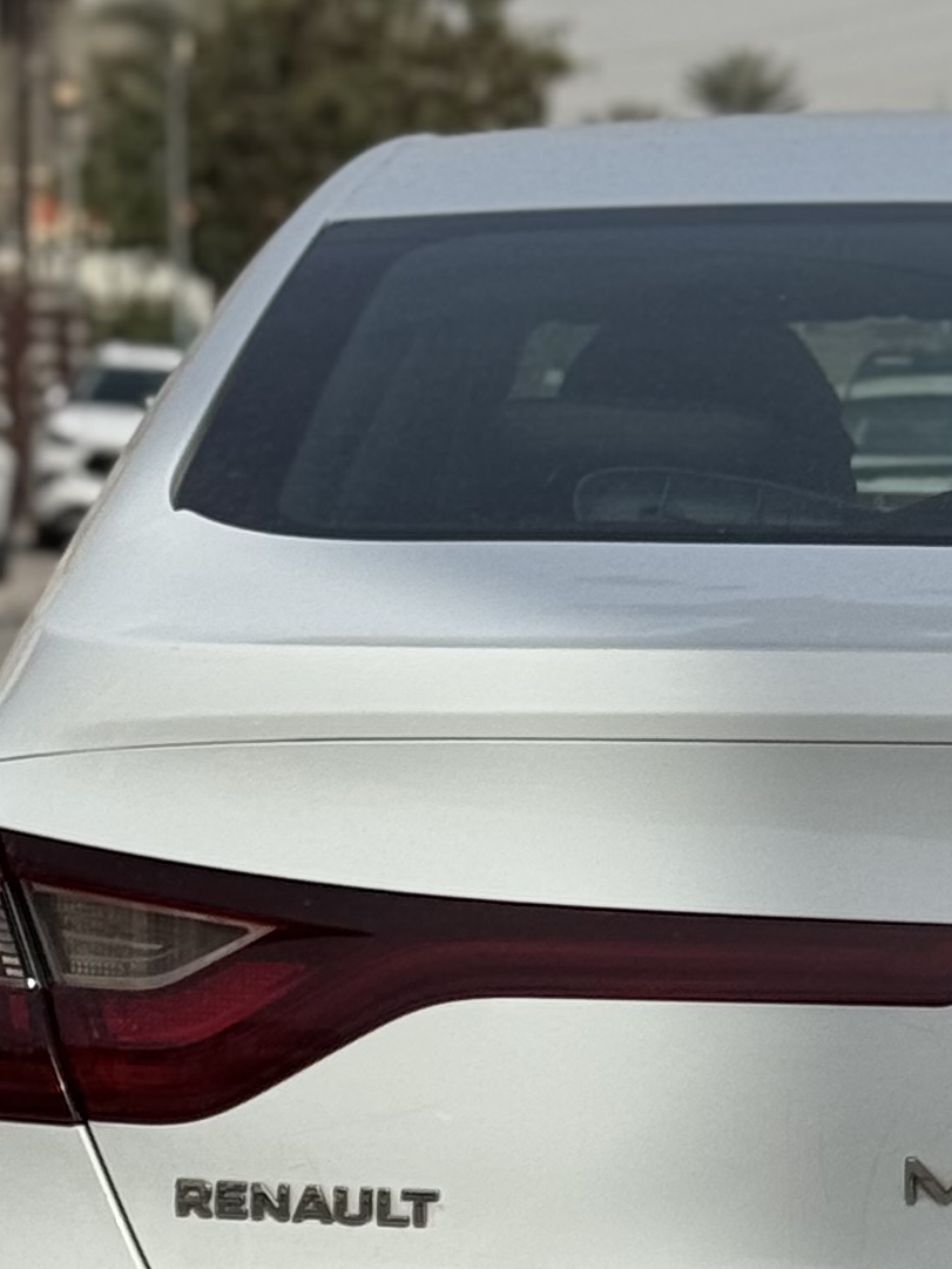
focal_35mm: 179
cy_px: 1656
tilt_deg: -10.6
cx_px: 1007
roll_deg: +1.1
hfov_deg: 8.2
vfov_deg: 10.8
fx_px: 6562
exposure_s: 1/5376
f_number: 1.78
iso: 64
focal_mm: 6.76
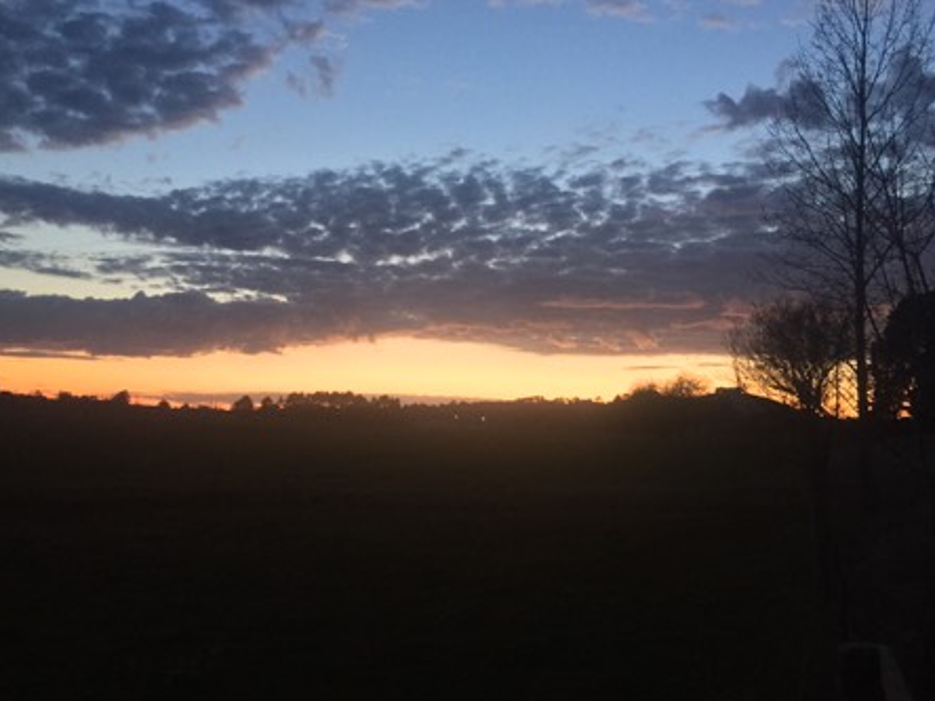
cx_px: 459
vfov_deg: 41.8
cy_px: 343
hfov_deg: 54.0
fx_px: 918
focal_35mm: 34
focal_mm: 4.15
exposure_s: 1/15
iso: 250
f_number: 2.2
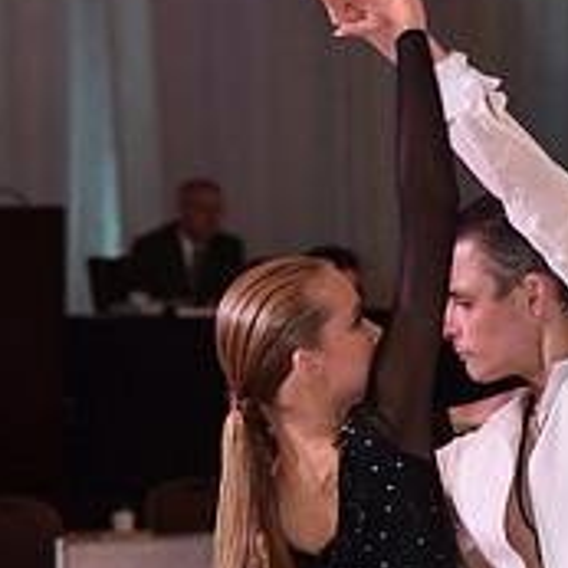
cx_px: 409
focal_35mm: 271
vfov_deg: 6.4
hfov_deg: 6.5
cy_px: 745
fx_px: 5031
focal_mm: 95
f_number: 5.6
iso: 1600
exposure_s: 1/250
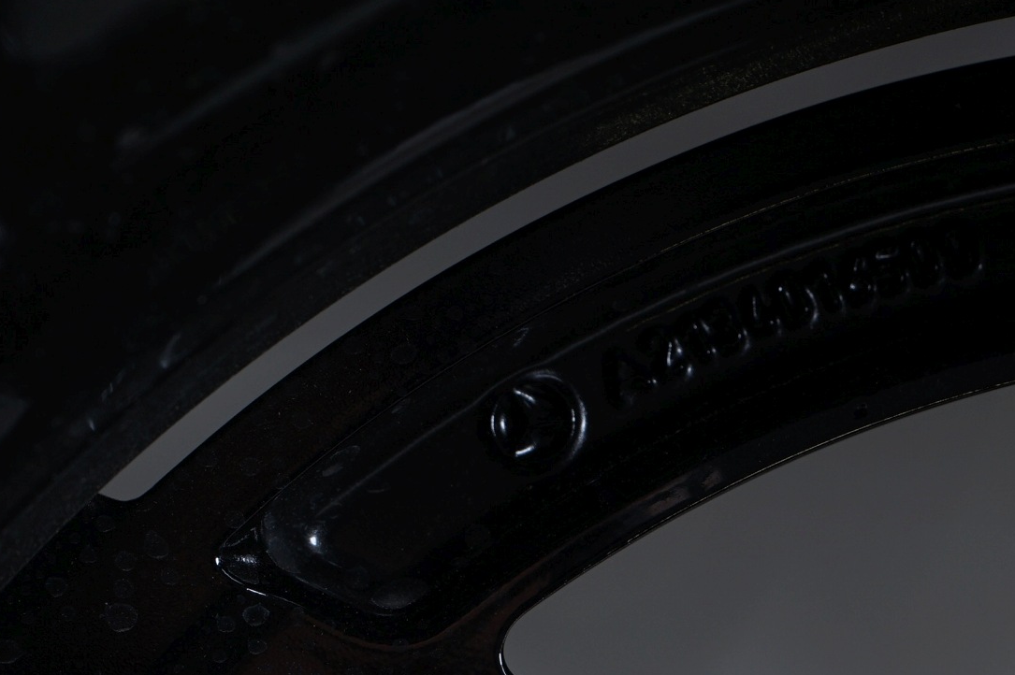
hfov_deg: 22.0
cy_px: 335
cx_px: 720
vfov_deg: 14.8
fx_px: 2592
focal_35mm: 92
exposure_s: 1/125
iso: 250
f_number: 7.1
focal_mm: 52
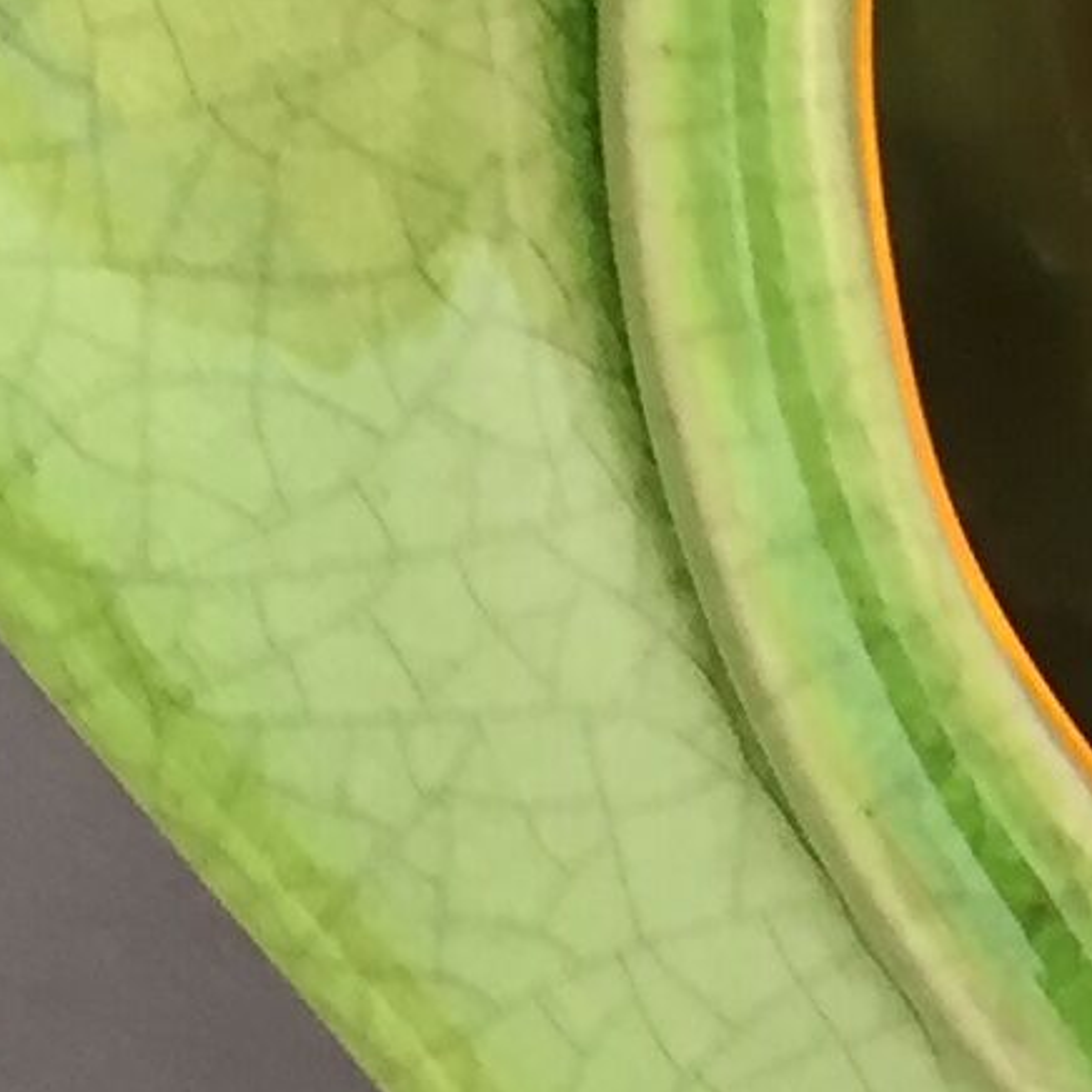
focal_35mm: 192
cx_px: 2234
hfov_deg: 8.6
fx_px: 6853
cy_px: -503
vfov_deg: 8.9
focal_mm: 4.15
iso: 100
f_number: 2.2
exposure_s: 1/33
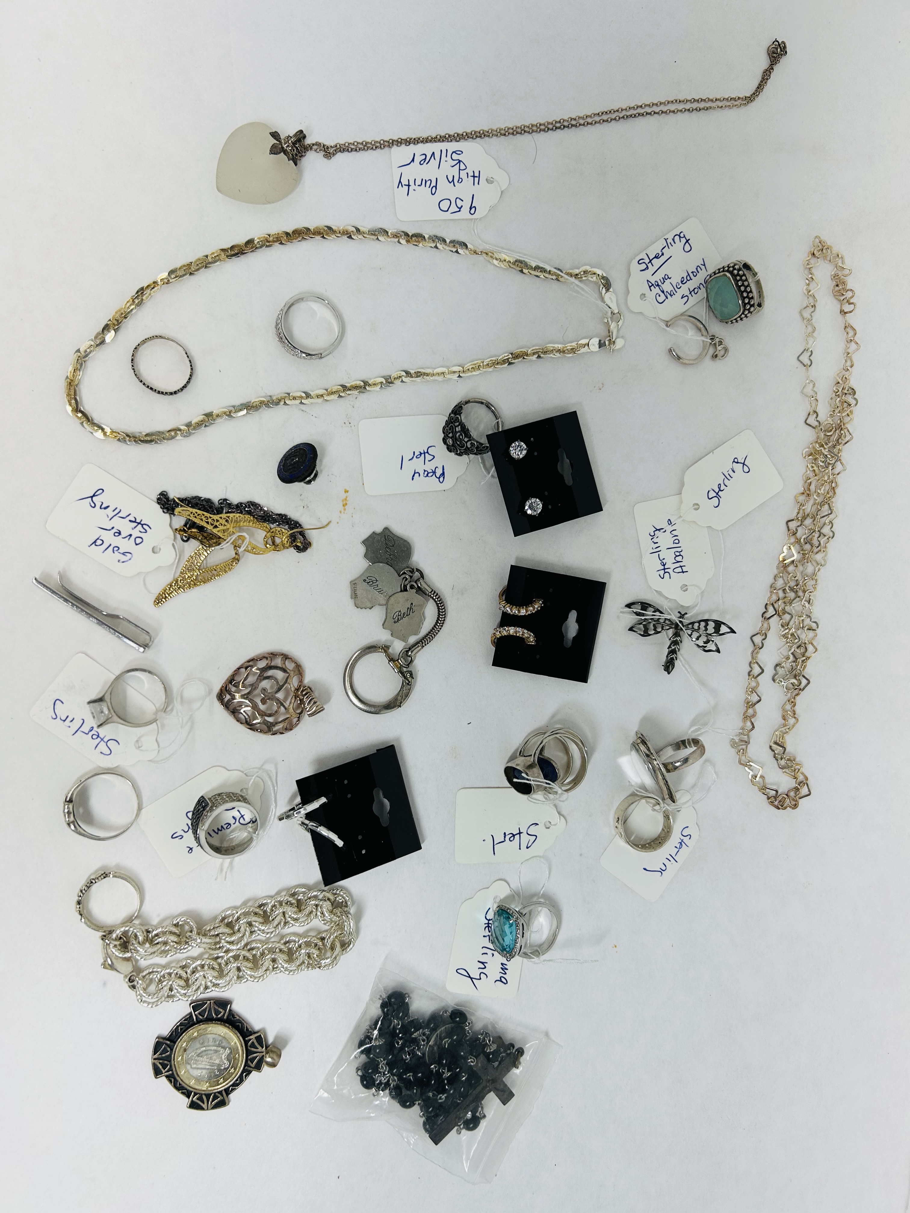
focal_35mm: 26
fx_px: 911
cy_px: 606
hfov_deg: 53.1
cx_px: 455
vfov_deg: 67.3
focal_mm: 5.7
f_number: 1.5
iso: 50
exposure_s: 1/461
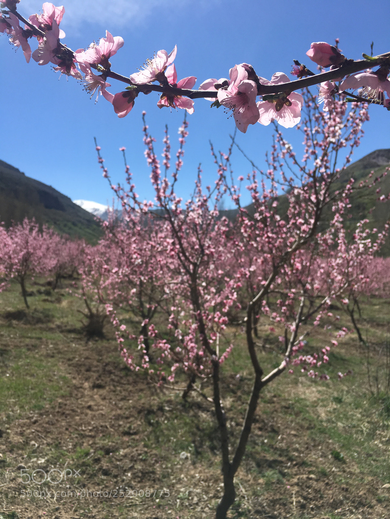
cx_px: 195
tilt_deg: -0.3
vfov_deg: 61.7
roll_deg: +4.0
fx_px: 436
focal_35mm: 29
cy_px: 260
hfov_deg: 48.2
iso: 25
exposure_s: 1/2653
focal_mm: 4.15
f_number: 2.2
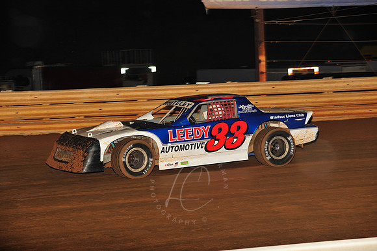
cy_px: 126
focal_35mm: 120
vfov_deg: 11.4
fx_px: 1256
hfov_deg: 17.1
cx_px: 188
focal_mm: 120
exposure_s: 1/320
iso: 800
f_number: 6.3
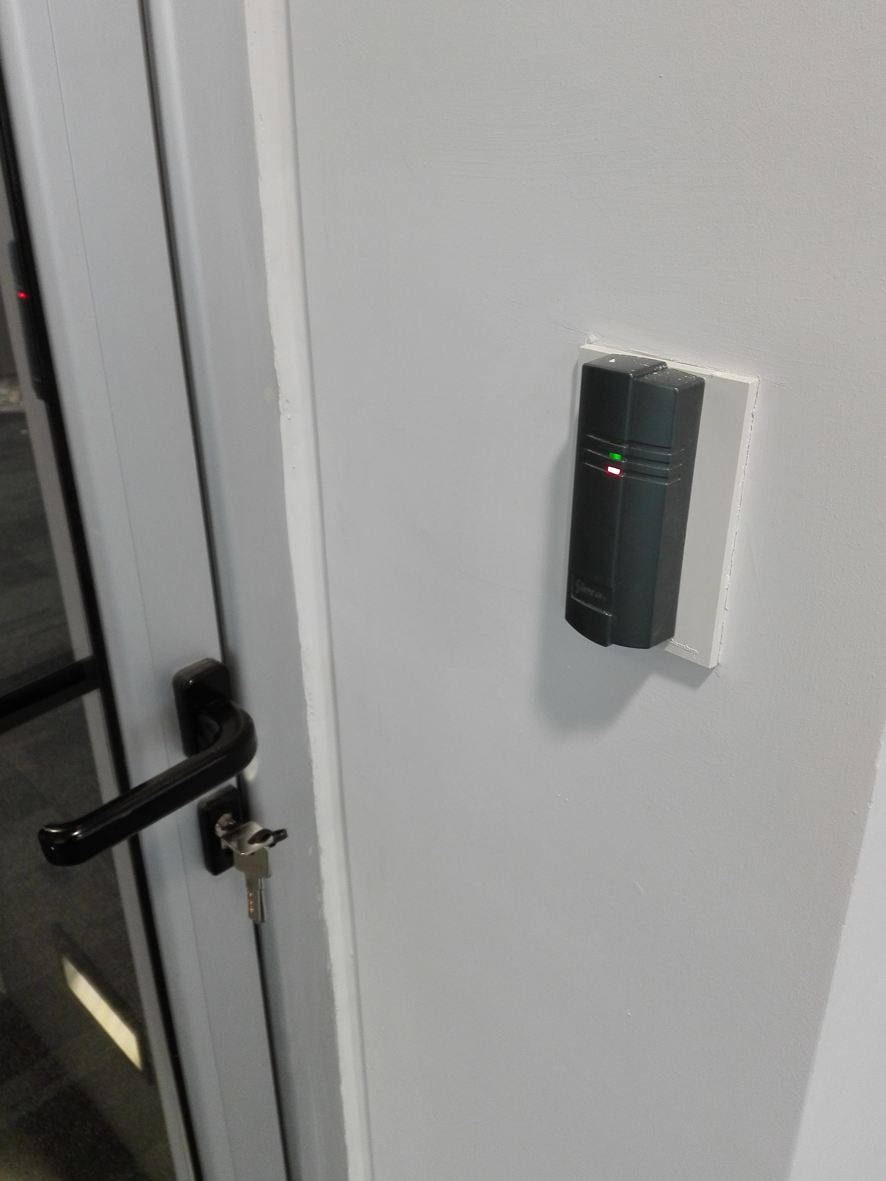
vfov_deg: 63.4
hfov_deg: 49.8
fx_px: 955
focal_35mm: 28
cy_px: 578
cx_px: 443
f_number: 2
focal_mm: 3.79
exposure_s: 1/33
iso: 270
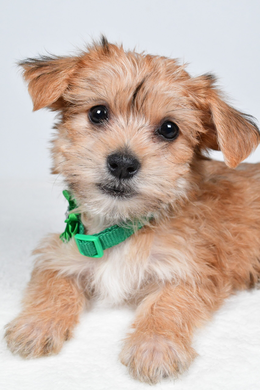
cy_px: 195
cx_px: 130
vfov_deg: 46.4
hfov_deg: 31.9
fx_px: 455
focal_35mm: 42
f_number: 9
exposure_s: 1/800
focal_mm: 28
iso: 5000
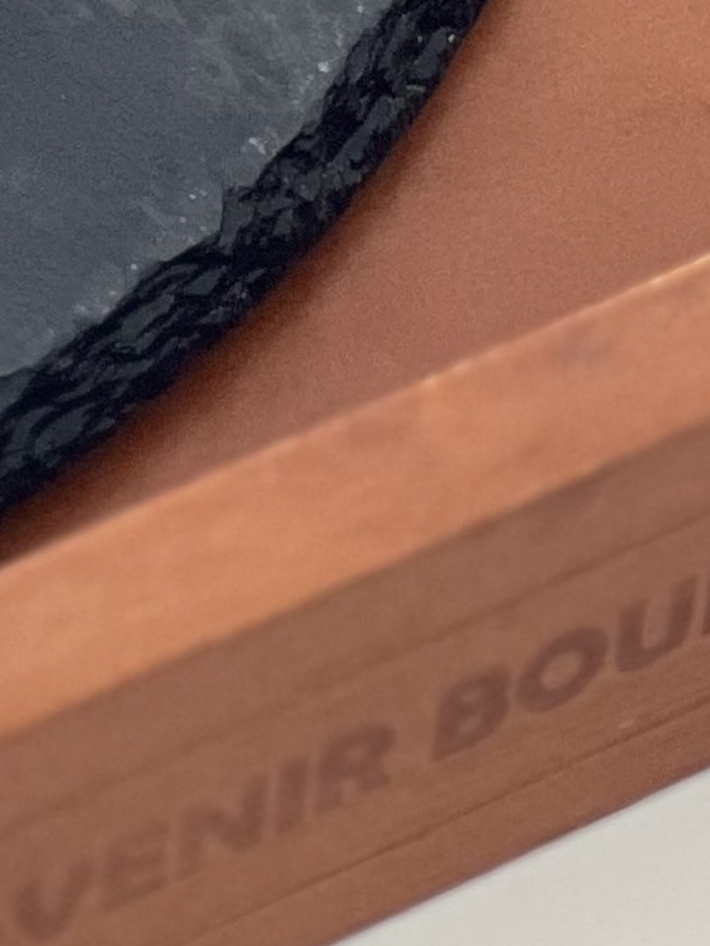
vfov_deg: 4.2
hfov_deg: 3.2
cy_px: -1288
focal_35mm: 461
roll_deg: +1.0
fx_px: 12603
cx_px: -1011
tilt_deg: -43.6
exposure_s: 1/40
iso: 250
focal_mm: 9
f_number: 2.8
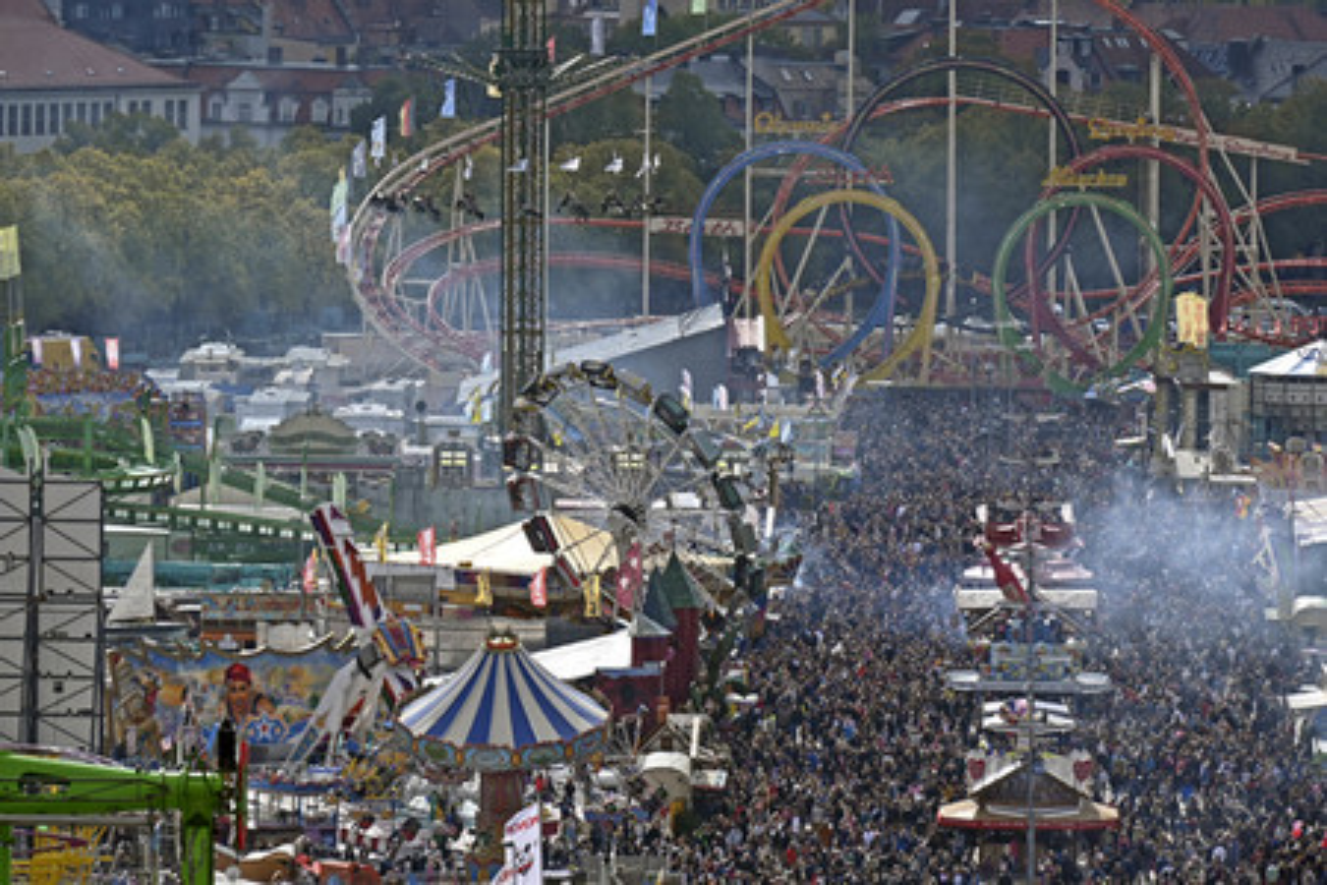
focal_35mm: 300
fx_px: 11057
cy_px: 442
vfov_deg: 4.6
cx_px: 664
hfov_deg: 6.9
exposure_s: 1/1000
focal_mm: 200
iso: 160
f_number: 6.3
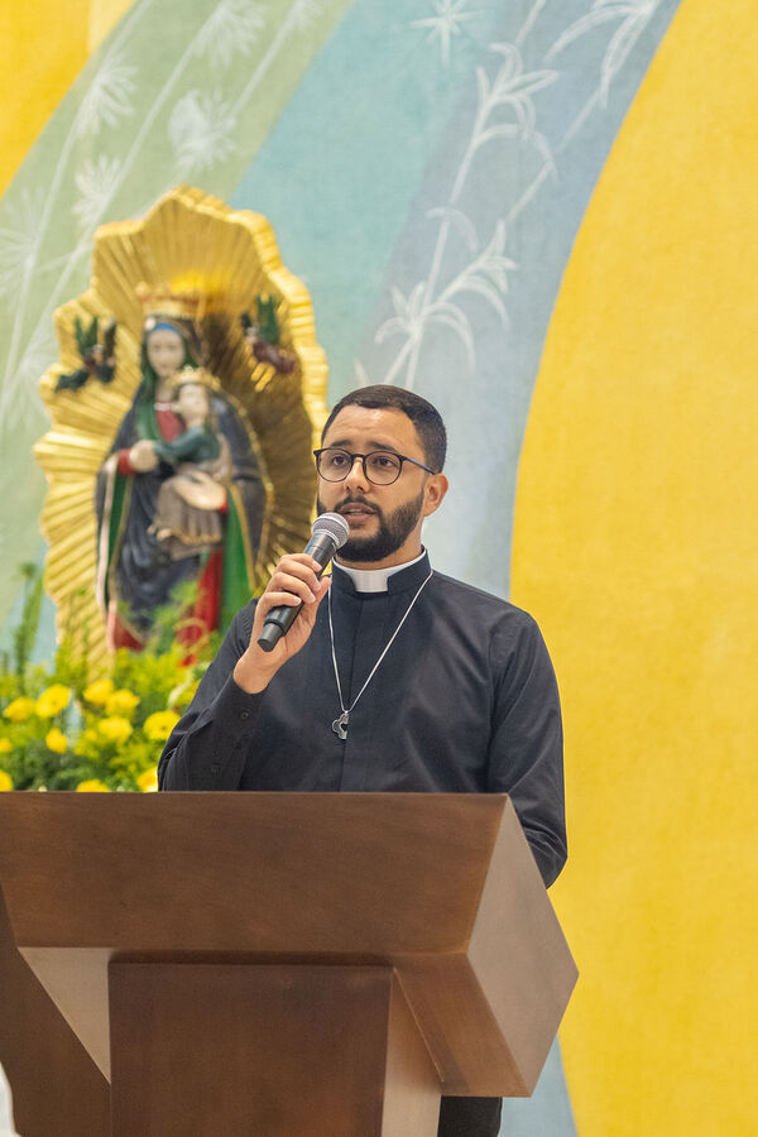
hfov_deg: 10.8
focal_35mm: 127
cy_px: 568
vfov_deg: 16.1
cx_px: 379
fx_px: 4011
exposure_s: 1/200
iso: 2000
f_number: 3.2
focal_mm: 85
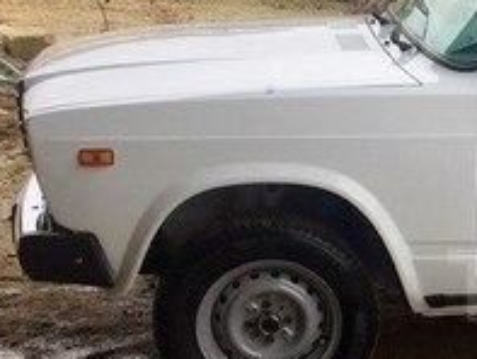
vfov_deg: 15.2
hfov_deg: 18.2
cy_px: 285
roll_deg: -1.9
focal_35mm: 97
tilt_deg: -16.1
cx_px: 695
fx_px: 1337
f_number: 2.2
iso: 32
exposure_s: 1/439
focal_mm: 4.15
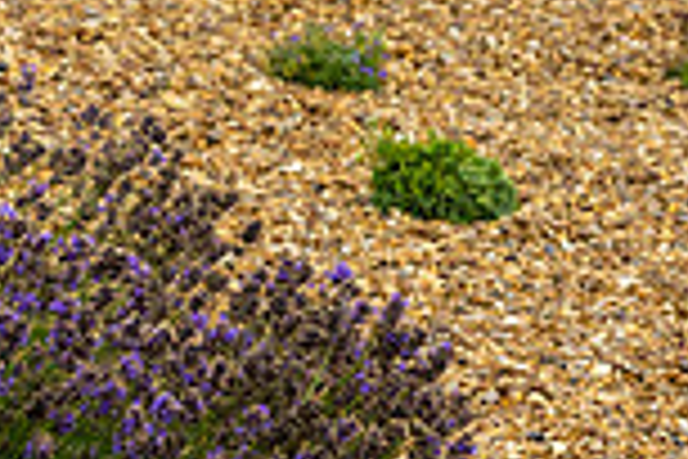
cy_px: -380
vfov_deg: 4.2
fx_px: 6153
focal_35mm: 322
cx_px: -144
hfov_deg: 6.4
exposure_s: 1/200
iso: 320
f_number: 7.1
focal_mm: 85
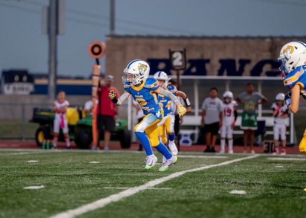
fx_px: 2222
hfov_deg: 7.9
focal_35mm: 256
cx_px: 136
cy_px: 114
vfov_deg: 5.6
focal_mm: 200
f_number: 2.8
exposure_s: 1/1250
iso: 2000
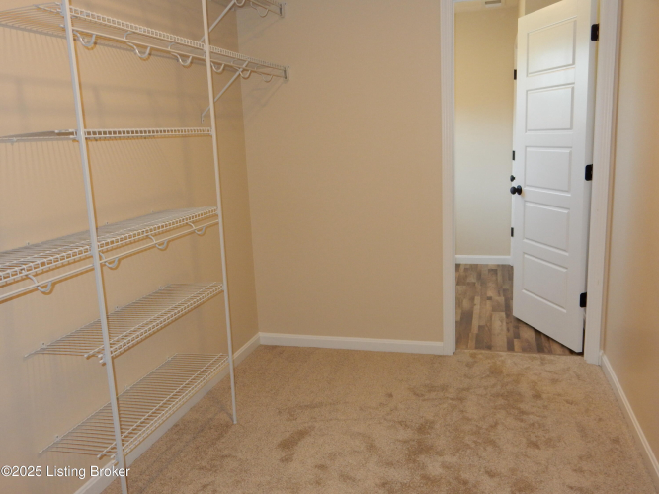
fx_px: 571
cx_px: 330
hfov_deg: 60.0
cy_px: 247
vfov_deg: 46.8
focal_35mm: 30
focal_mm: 5.4
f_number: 4
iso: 200
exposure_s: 1/30
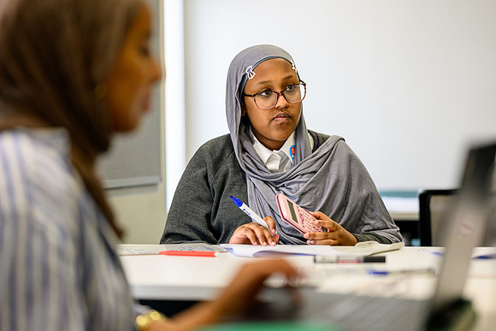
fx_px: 1209
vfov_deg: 15.6
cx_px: 248
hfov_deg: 23.2
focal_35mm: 88
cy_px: 166
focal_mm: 85
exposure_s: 1/400
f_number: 1.8
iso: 640
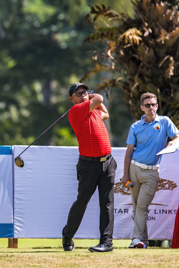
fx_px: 4848
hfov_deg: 2.1
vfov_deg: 3.2
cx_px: 90
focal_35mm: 650
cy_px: 134
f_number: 8
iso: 1800
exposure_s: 1/2500
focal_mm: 650
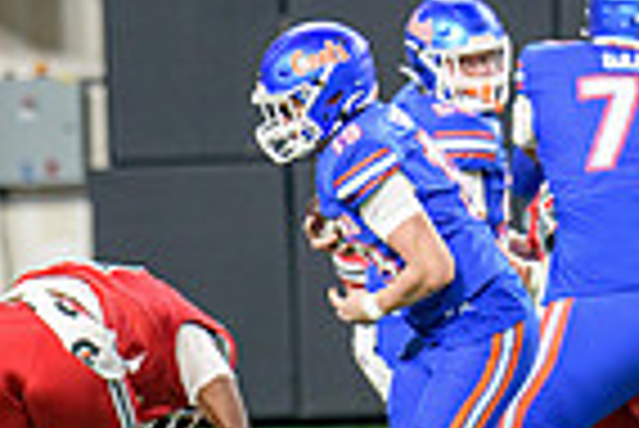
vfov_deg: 1.5
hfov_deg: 2.3
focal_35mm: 898
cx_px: 360
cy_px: 137
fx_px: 15956
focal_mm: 220
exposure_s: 1/400
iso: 1000
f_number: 2.8
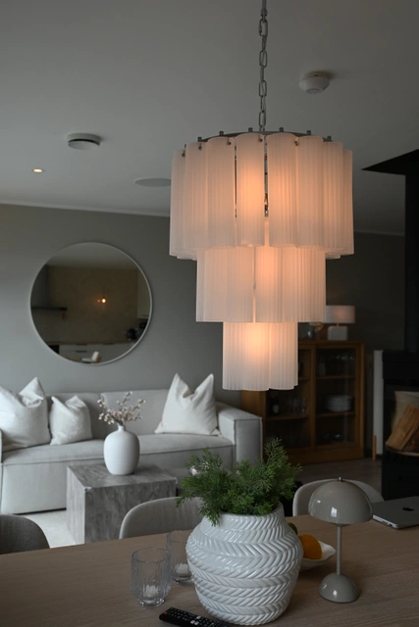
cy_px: 314
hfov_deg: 37.9
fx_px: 611
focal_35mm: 35
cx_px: 210
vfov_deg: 54.4
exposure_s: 1/40
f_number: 5
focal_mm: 35
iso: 140
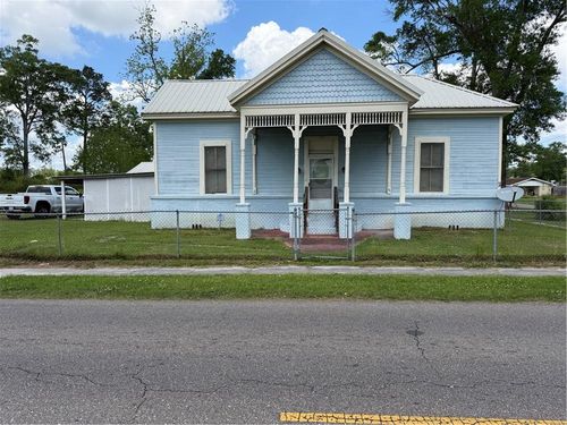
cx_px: 284
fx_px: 393
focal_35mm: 24
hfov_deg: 71.6
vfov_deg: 56.8
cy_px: 212
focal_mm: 6.76
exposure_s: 1/2445
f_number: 1.78
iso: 80
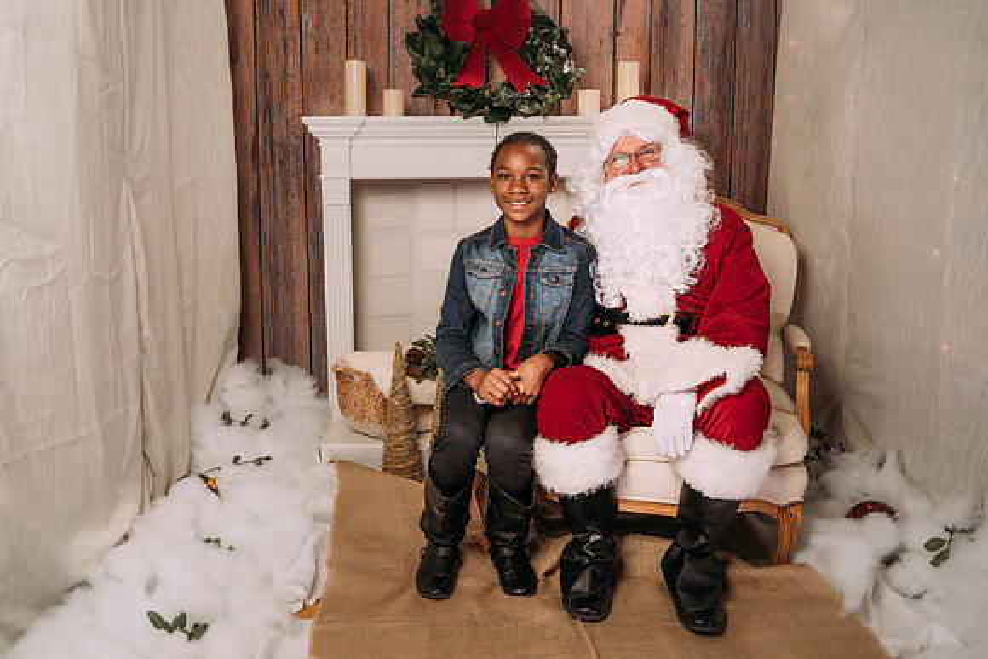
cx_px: 472
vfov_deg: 35.1
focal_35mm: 38
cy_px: 321
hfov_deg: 50.7
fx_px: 1043
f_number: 5
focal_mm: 35
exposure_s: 1/100
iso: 100
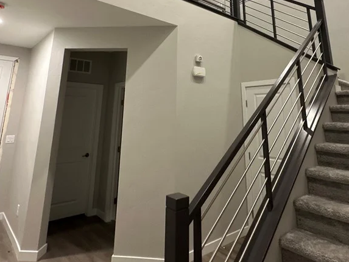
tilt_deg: +15.2
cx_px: 180
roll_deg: -1.3
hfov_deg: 69.4
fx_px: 252
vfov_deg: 51.3
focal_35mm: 25
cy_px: 51
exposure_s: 1/60
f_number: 2.2
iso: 500
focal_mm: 2.22
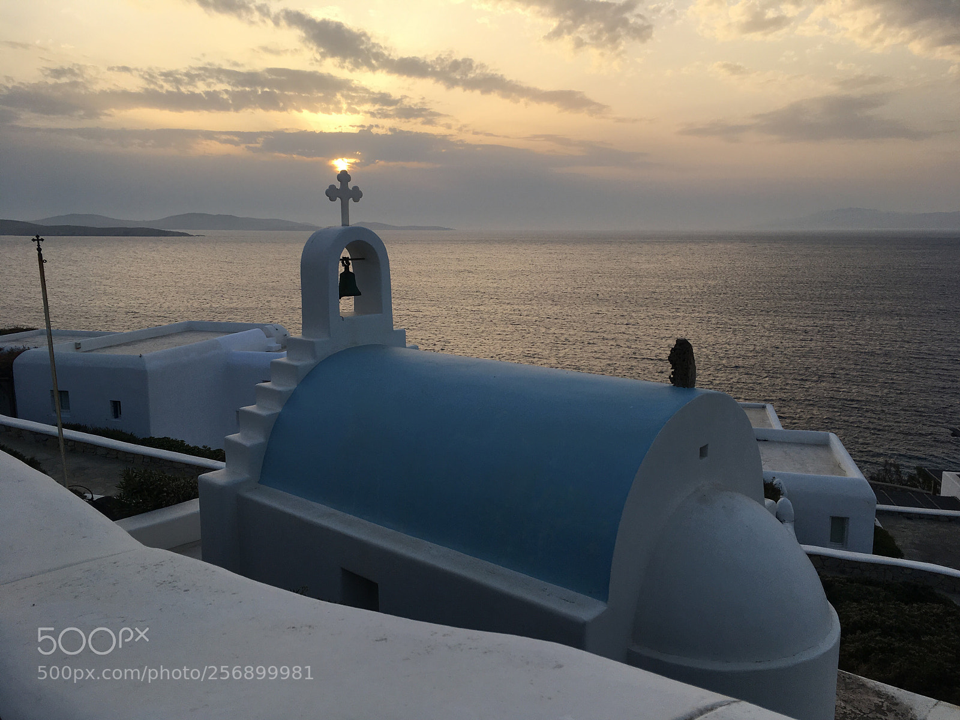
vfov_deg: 48.2
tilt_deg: -9.7
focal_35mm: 29
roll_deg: +0.4
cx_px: 480
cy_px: 360
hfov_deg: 61.7
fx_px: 804
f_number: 2.2
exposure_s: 1/503
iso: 25
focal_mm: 4.15
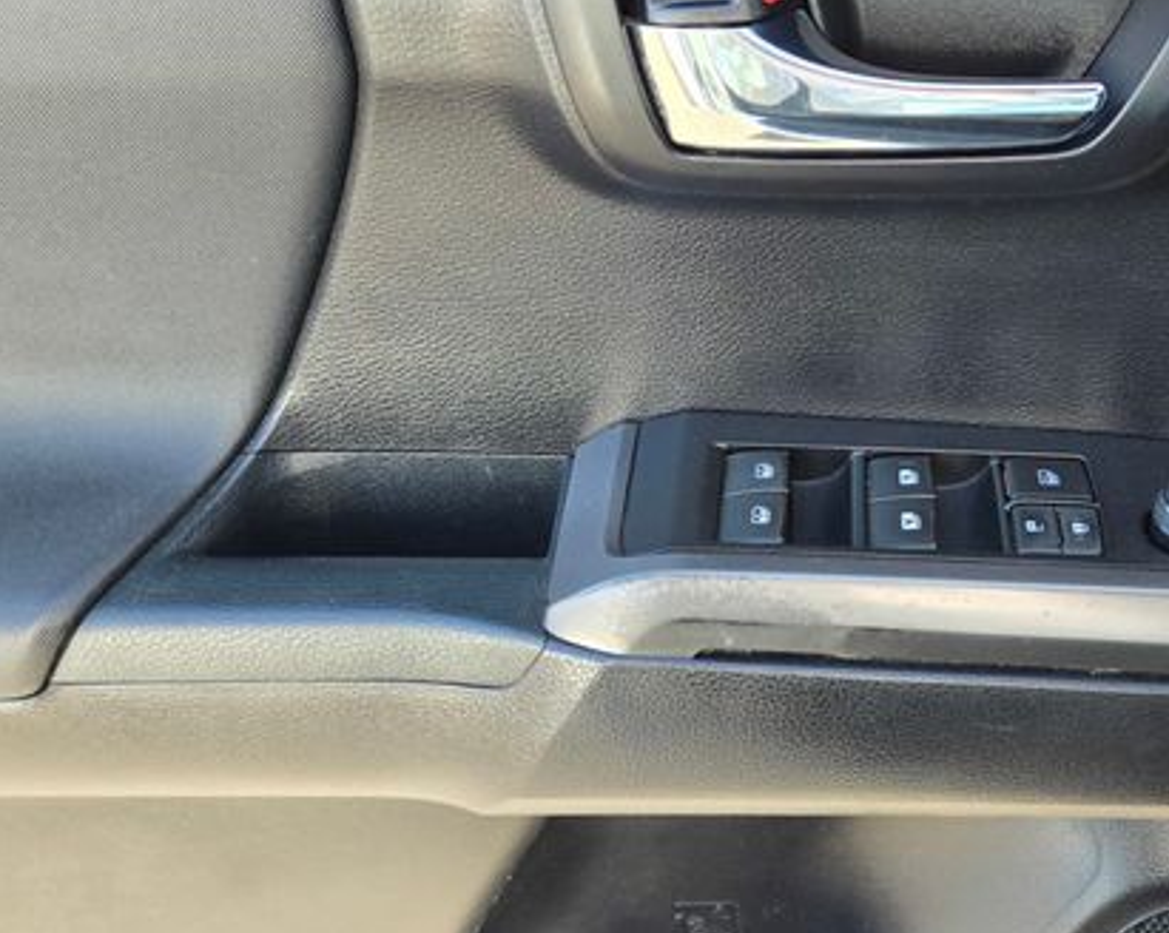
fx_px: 1210
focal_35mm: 35
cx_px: 762
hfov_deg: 50.8
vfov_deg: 42.1
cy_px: 398
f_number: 1.8
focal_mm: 5.4
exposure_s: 1/180
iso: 100
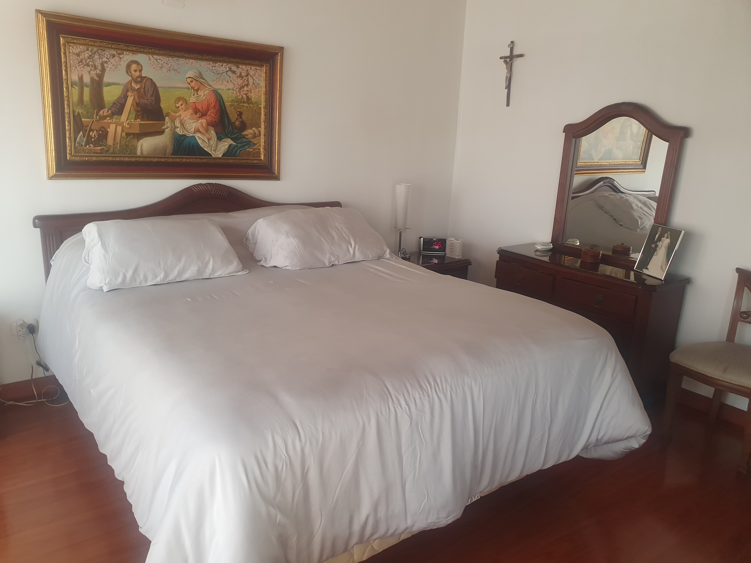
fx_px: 564
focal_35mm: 26
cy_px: 282
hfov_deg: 67.3
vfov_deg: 53.1
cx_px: 376
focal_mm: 4.32
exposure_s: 1/60
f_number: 2.4
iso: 250
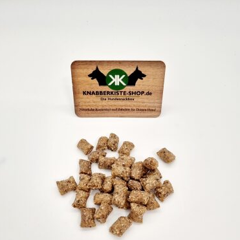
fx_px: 243
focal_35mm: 31
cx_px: 119
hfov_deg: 52.5
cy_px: 151
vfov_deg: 52.0
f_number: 1.8
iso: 50
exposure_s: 1/192
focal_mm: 5.4
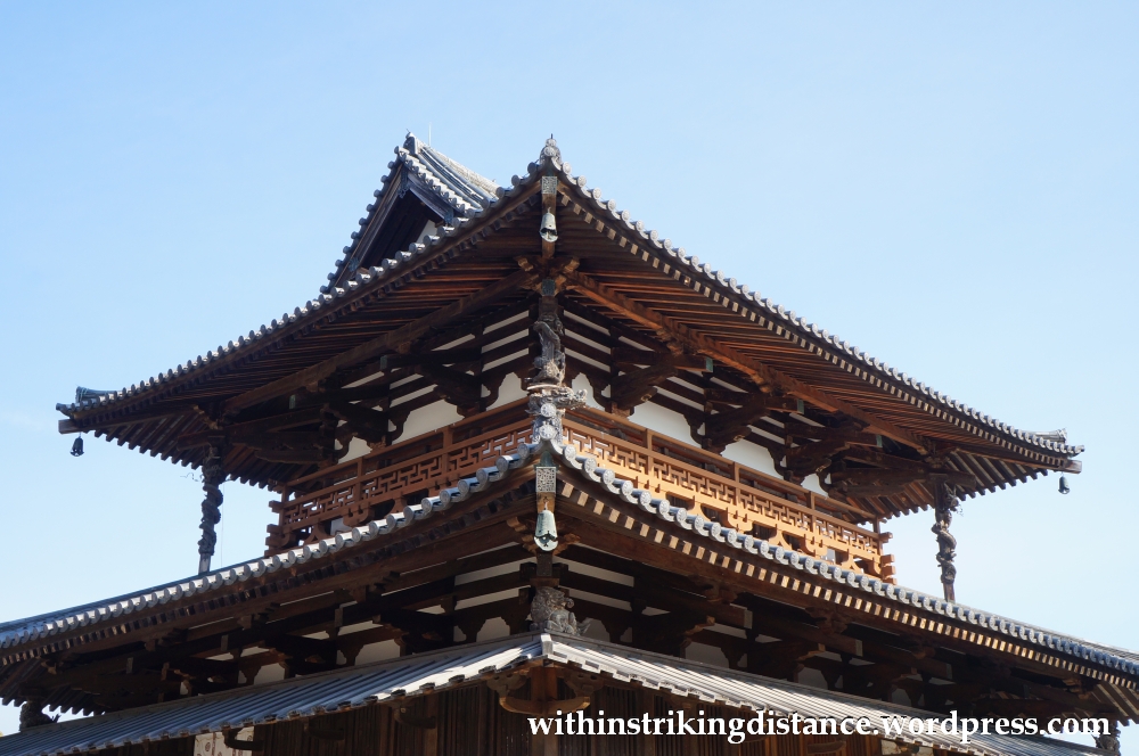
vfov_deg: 32.9
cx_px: 570
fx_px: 1280
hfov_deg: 48.0
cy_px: 378
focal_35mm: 40
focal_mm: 27
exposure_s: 1/100
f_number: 11
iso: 200
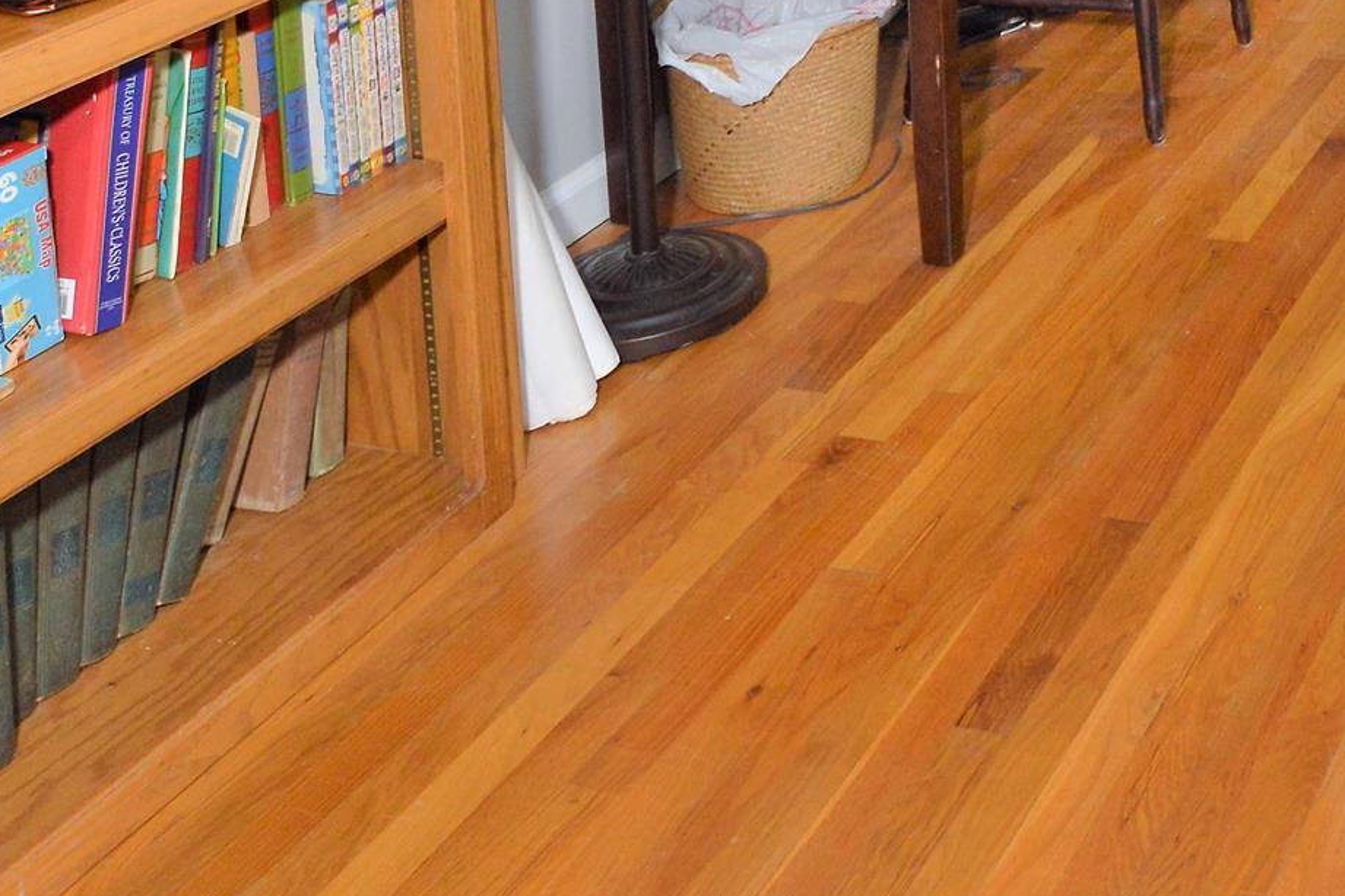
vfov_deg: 21.3
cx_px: 1614
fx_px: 1868
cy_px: -560
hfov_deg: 32.6
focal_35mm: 50
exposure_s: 1/60
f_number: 5.6
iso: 400
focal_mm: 10
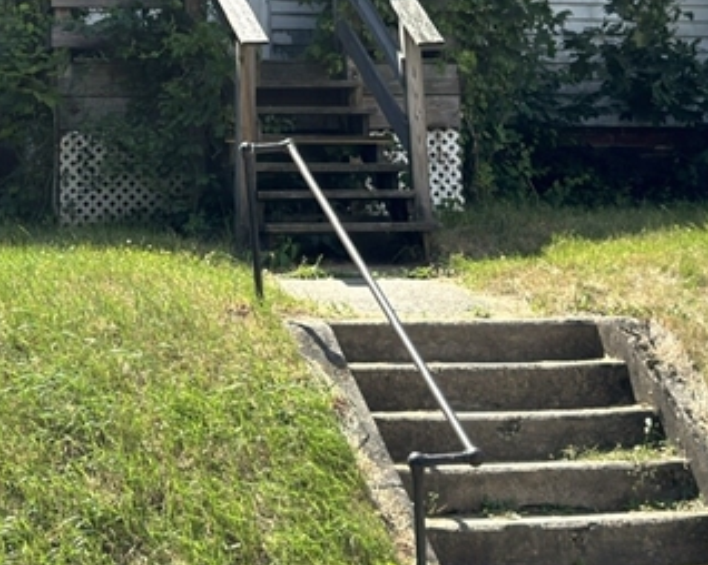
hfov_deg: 17.3
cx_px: 114
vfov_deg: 13.6
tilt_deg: +10.7
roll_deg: +1.6
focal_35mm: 110
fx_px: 2304
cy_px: -96
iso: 100
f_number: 1.78
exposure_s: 1/3257
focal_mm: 6.76
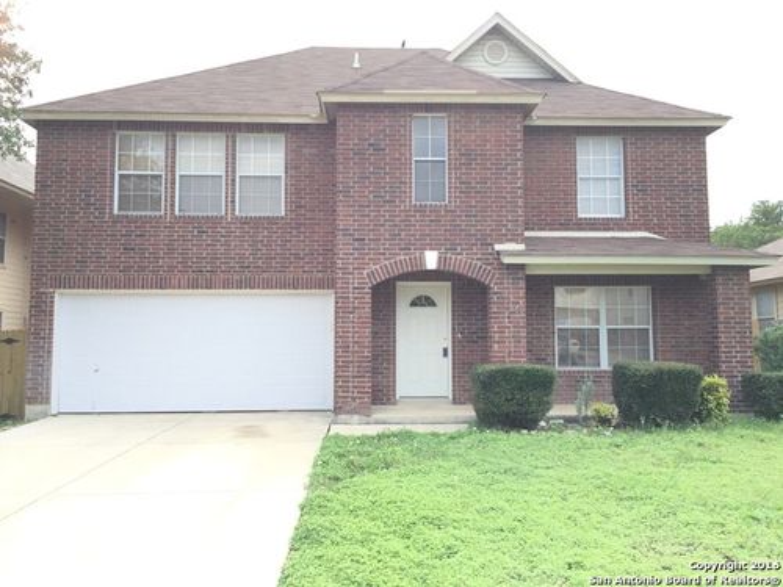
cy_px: 294
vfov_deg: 48.2
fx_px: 656
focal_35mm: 29
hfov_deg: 61.7
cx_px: 392
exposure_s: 1/230
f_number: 2.2
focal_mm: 4.15
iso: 32
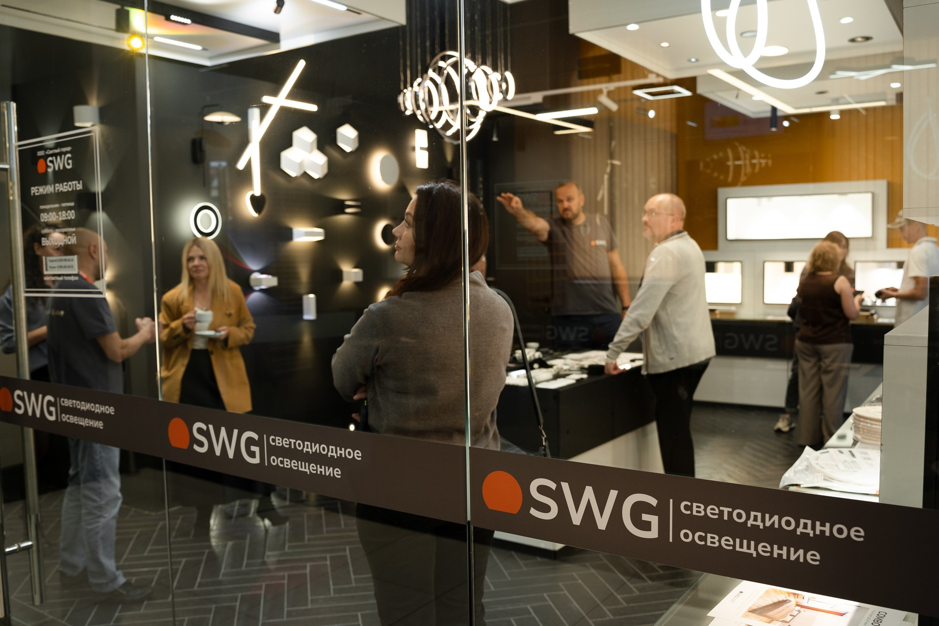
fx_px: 799
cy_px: 306
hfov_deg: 60.9
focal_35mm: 31
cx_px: 474
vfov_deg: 42.8
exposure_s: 1/200
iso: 640
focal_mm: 28
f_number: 4
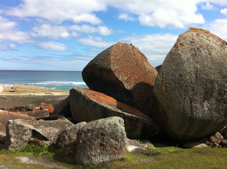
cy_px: 84
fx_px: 229
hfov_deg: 52.7
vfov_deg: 40.6
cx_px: 114
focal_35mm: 35
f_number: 2.8
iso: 80
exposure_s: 1/1350
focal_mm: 3.85
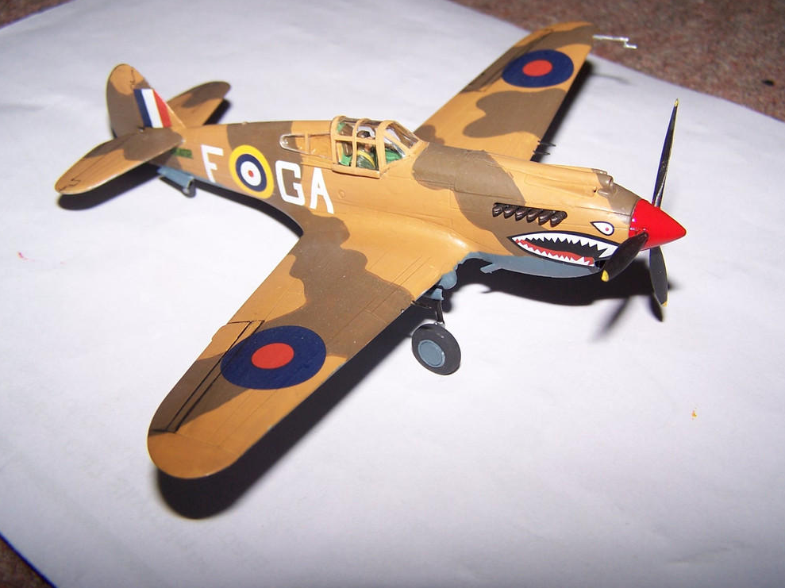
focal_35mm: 41
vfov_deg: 35.1
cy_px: 275
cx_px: 408
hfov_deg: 45.8
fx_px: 929
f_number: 2.8
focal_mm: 6.3
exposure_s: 1/60
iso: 80
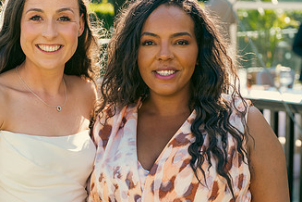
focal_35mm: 117
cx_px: 110
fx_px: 981
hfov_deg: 17.5
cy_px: 122
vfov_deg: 11.7
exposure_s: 1/400
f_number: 5
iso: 200
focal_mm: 66
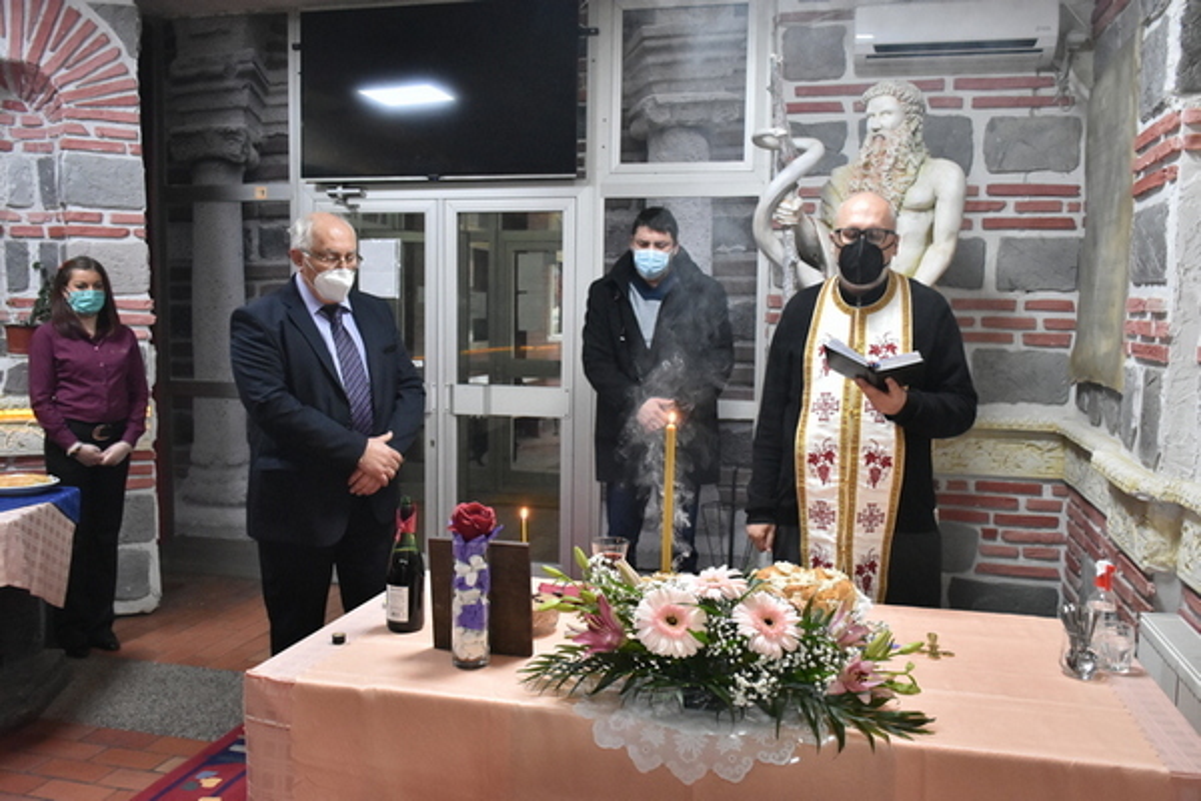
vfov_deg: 40.0
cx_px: 600
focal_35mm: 33
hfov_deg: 57.2
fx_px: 1101
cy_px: 400
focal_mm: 22
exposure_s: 1/80
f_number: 3.5
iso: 2000
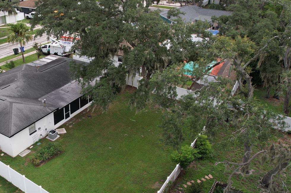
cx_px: 90
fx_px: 291
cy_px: 94
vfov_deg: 36.8
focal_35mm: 36
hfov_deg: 51.9
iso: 100
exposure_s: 1/120
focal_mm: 8.38
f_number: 2.8
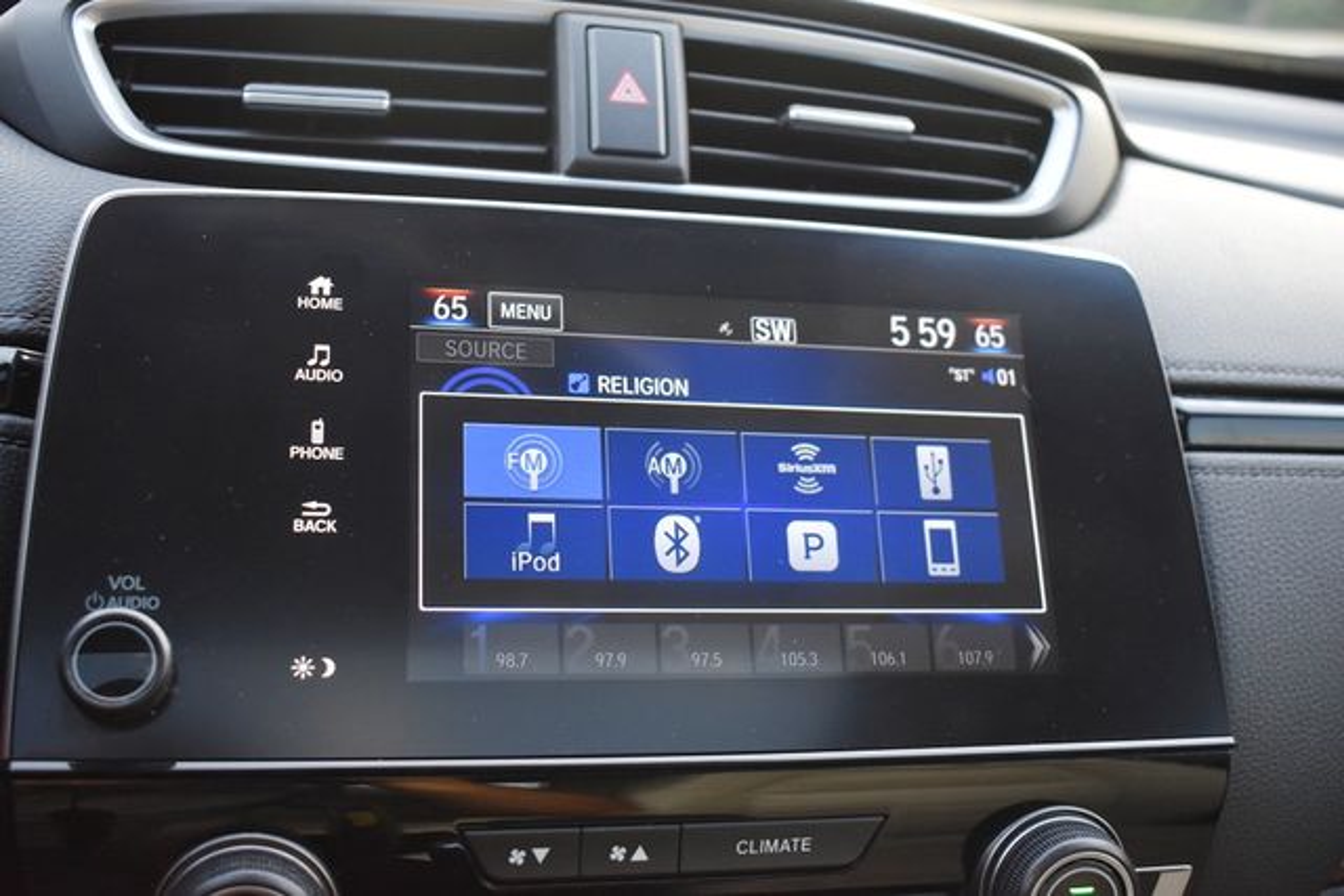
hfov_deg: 47.9
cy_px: 448
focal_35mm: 40
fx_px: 1512
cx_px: 672
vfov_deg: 33.0
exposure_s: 1/160
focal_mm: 27
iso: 800
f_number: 4
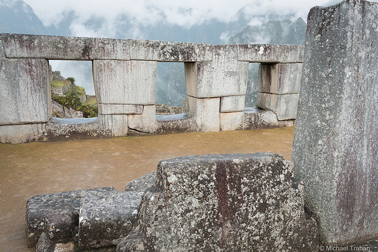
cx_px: 189
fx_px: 294
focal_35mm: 28
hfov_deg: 65.5
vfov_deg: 46.4
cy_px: 126
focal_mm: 28
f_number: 10
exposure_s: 1/200
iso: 1250
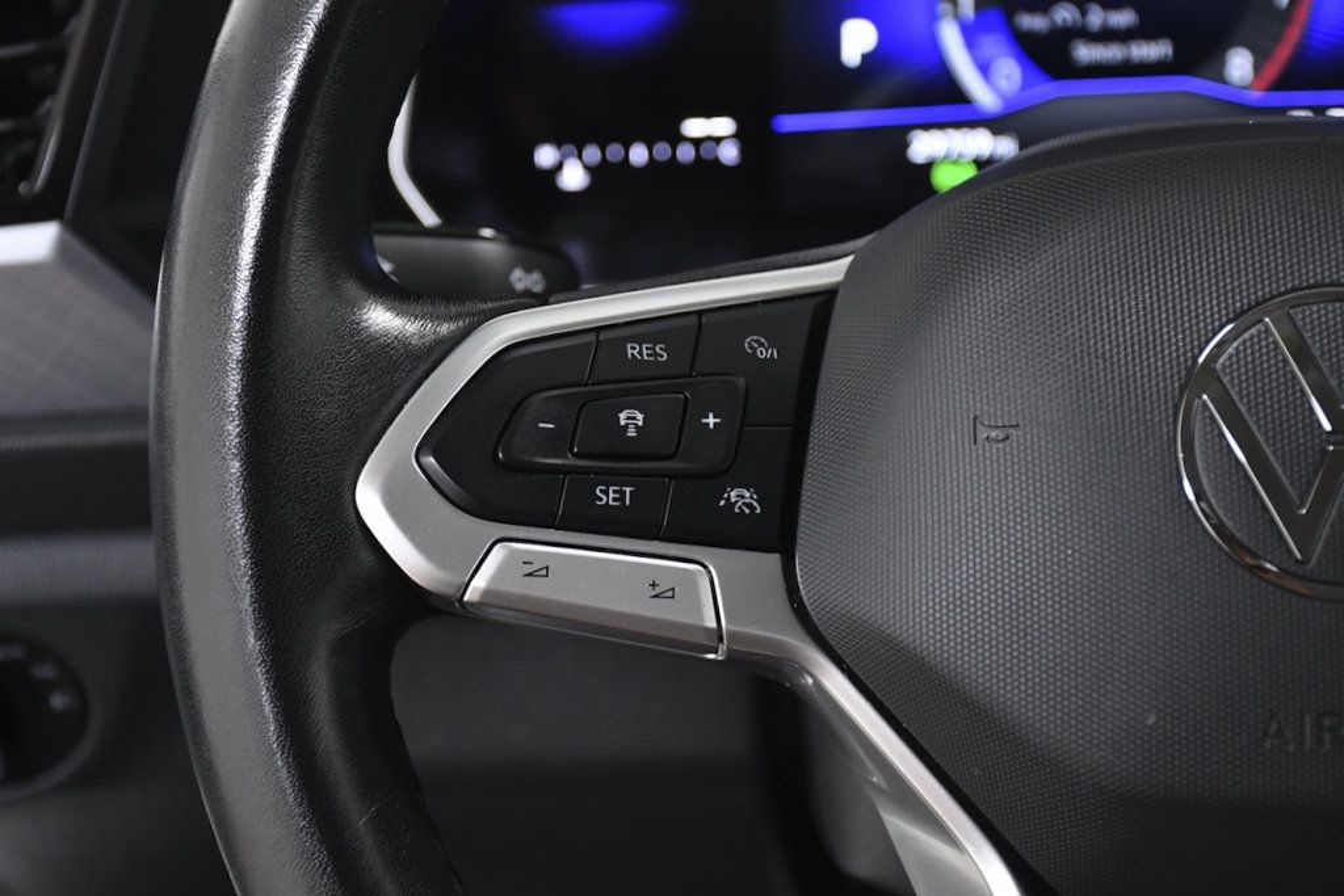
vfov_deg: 18.2
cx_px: 672
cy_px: 448
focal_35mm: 75
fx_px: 2800
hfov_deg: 27.0
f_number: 5.6
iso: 2000
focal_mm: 50
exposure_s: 1/125
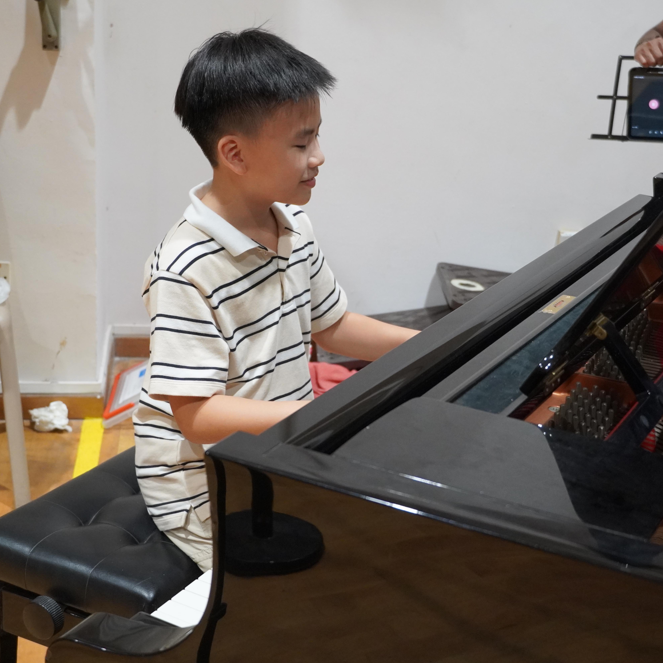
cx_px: 373
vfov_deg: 28.8
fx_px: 1292
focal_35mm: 60
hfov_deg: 28.7
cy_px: 331
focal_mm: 31
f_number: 4.5
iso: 2500
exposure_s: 1/160
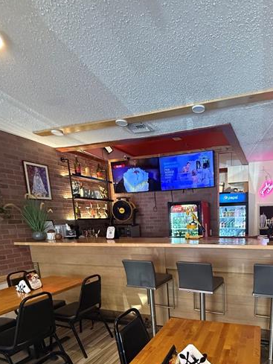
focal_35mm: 22
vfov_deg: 71.9
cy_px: 266
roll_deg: +0.8
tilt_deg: -11.3
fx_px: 231
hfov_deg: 58.5
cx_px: 199
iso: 800
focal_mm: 2.22
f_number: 2.2
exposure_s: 1/60
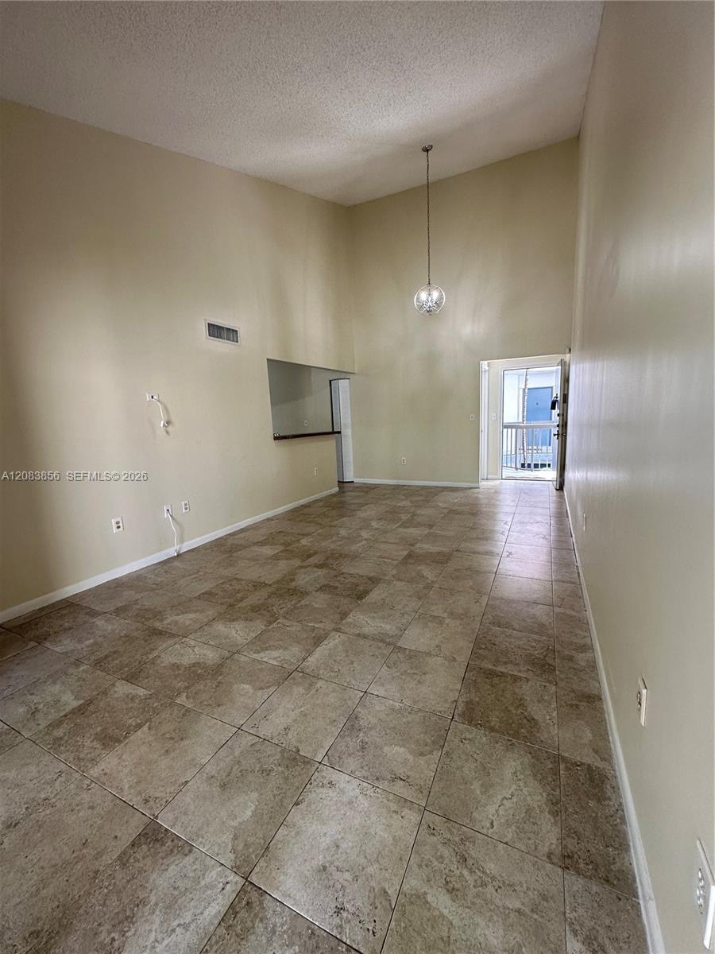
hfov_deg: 85.7
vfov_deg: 102.1
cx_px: 358
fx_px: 386
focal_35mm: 14
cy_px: 477
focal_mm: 2.22
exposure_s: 1/120
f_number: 2.2
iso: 160
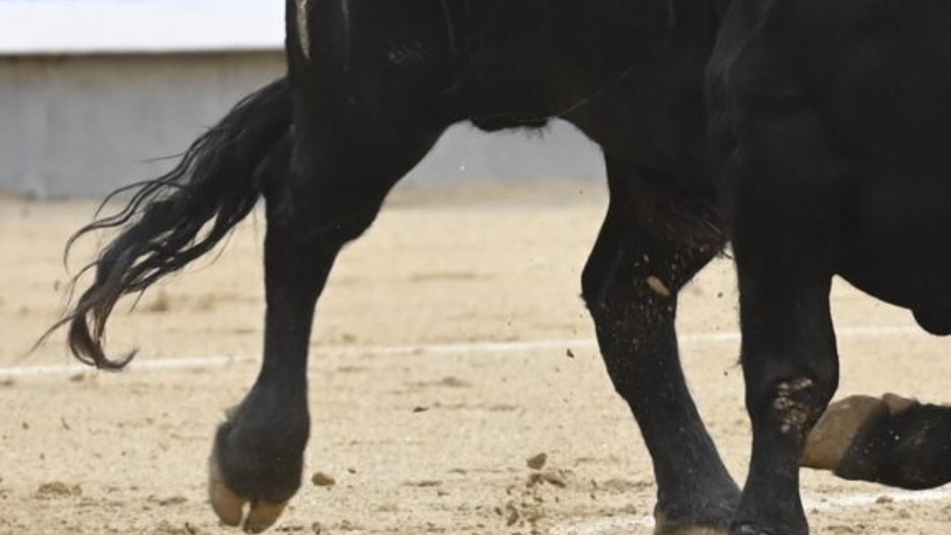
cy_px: 26
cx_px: 868
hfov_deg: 3.1
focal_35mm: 698
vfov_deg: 1.7
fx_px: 17601
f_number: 4.5
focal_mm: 200
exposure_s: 1/800
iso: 1250
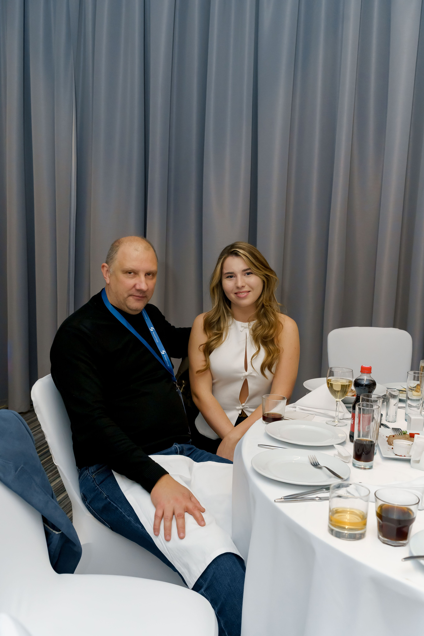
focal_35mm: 35
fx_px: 618
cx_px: 212
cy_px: 318
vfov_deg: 54.4
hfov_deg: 37.9
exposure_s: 1/125
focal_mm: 35
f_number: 5
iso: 3200
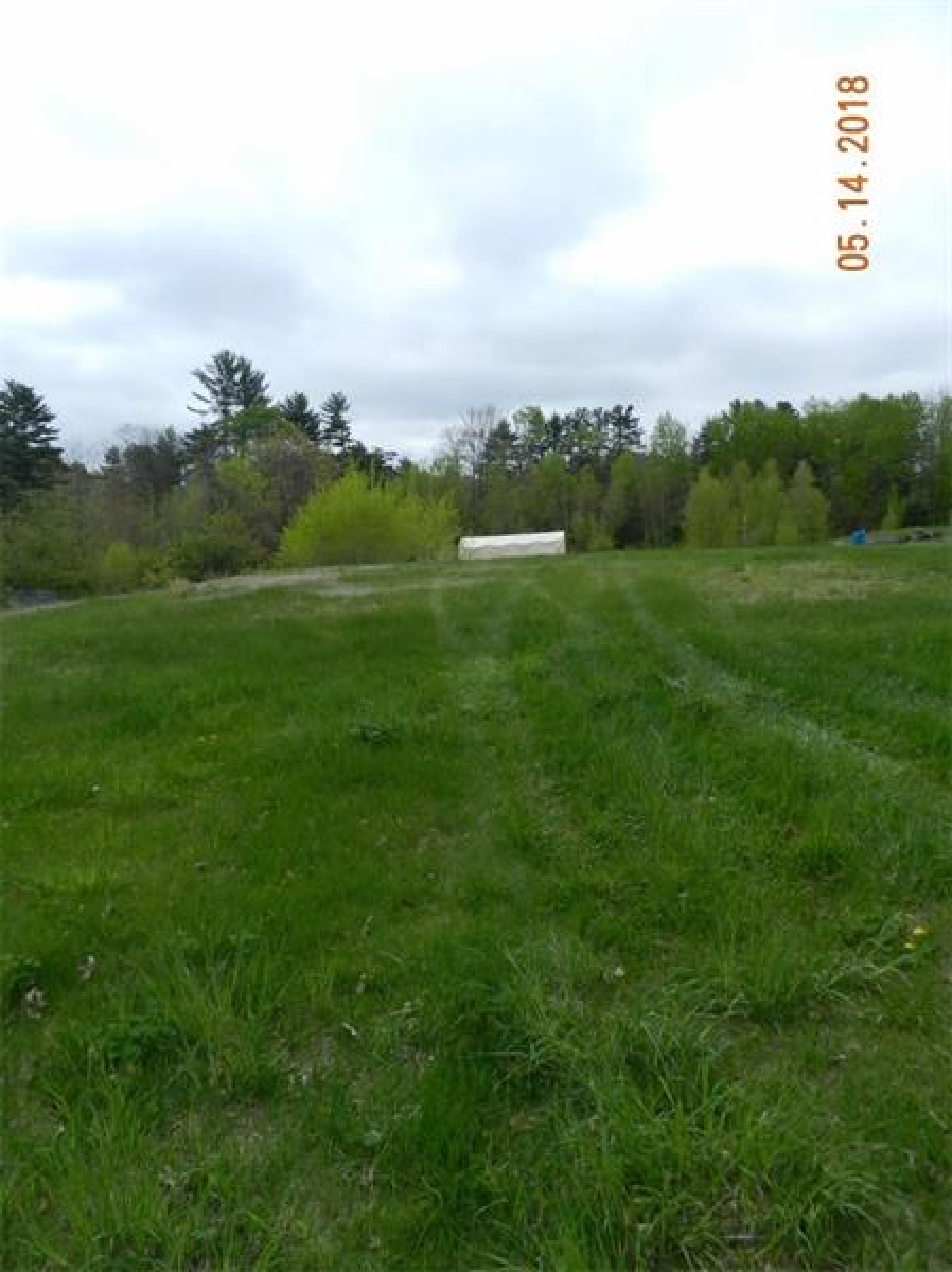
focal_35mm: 23
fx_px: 845
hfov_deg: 58.8
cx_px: 476
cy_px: 636
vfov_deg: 74.0
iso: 160
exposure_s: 1/800
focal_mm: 4
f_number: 4
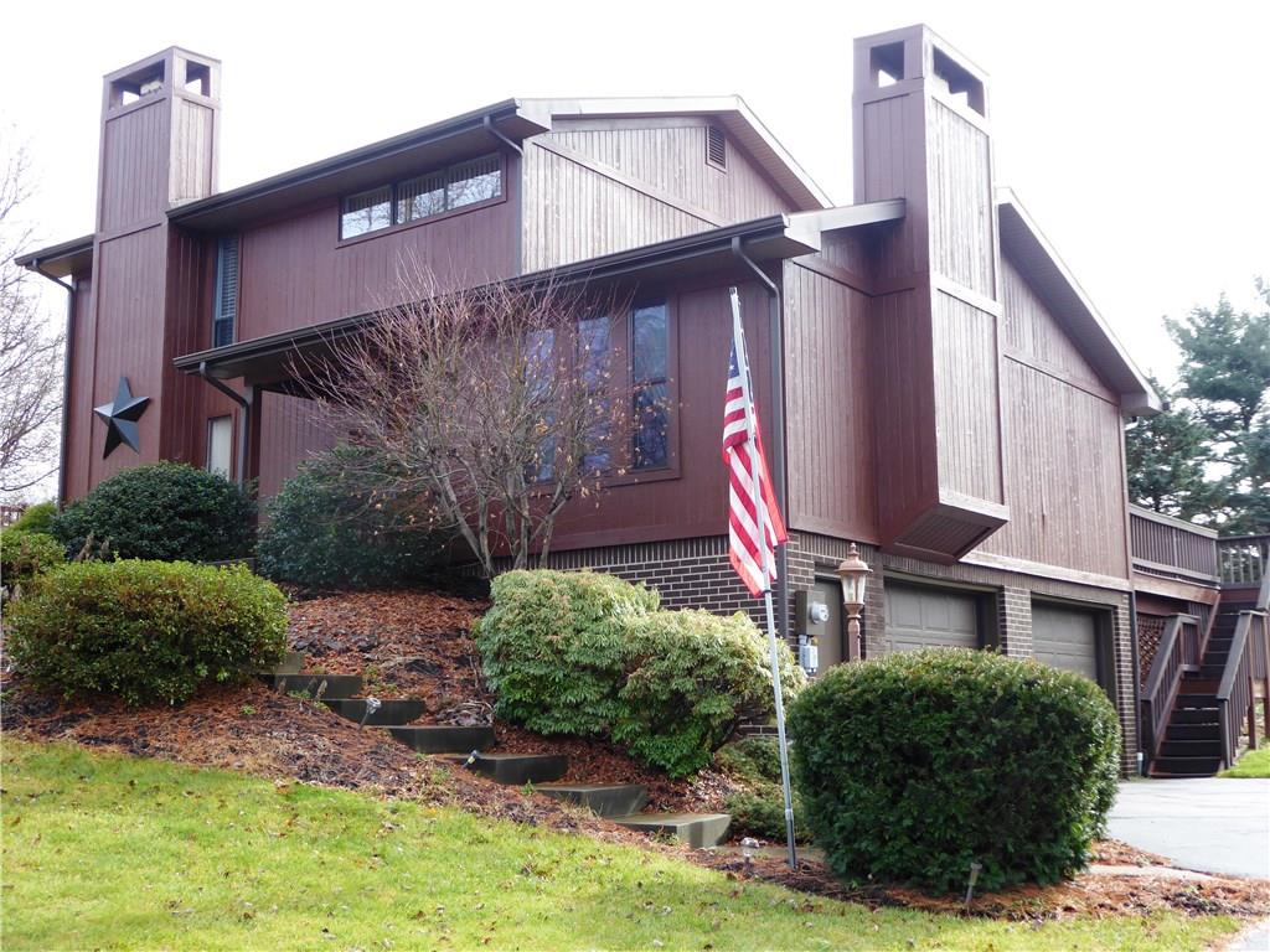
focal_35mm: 42
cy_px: 476
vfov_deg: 34.3
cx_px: 635
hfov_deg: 44.8
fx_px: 1541
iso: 80
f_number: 3.8
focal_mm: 7.2
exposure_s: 1/100
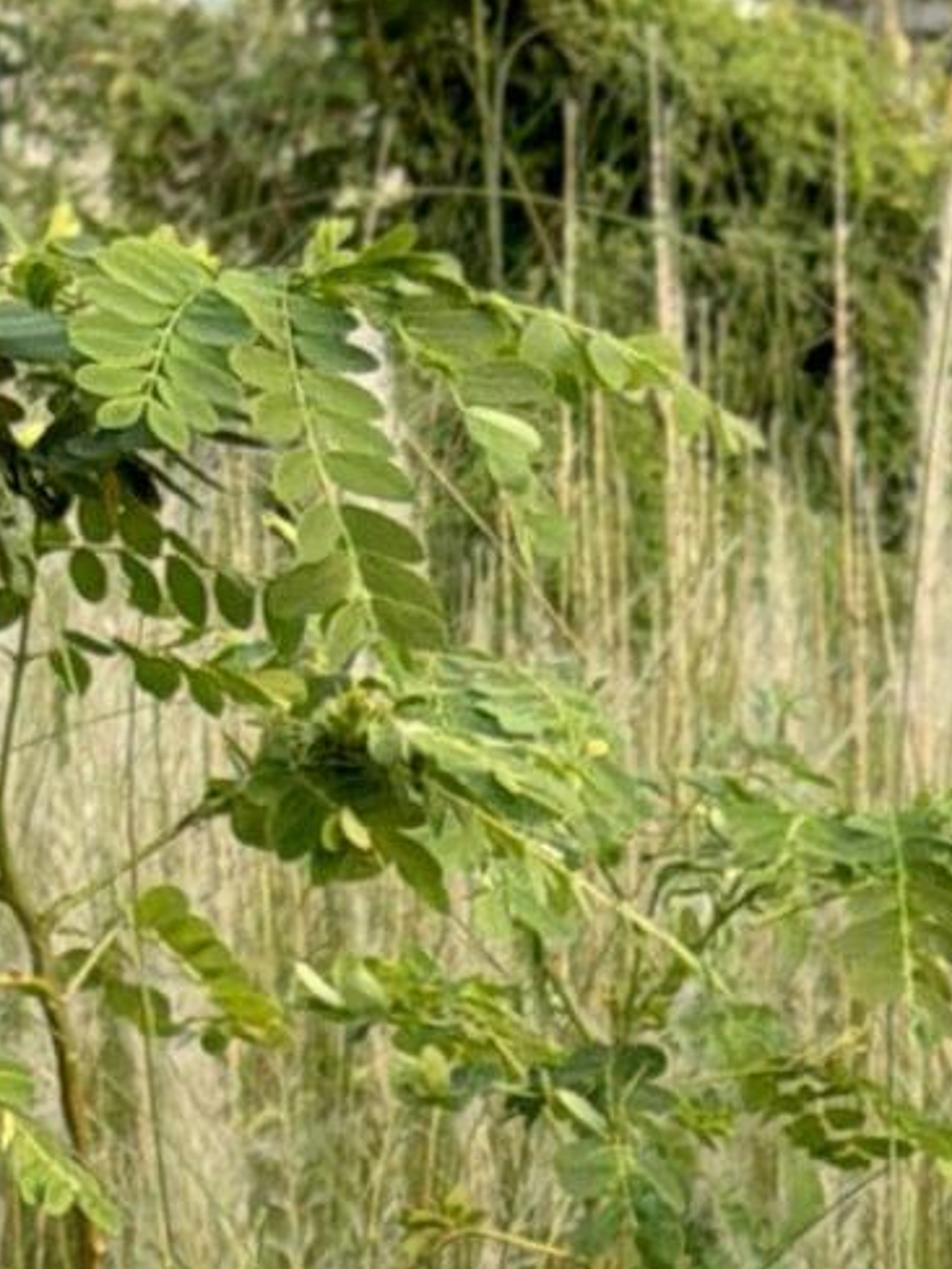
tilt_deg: -16.0
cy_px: 3157
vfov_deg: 7.3
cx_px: 2260
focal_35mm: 252
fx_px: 9241
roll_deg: -0.2
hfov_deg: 5.7
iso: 64
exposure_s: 1/460
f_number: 1.78
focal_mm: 6.76
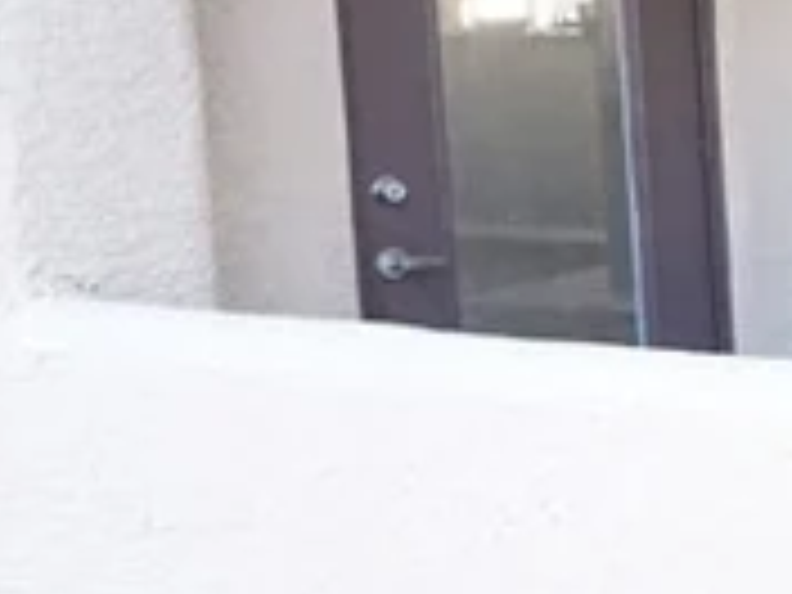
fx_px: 1533
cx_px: 1598
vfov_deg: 21.6
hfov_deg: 18.5
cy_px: 92
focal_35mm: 67
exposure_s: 1/200
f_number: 9
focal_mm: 12
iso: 5000
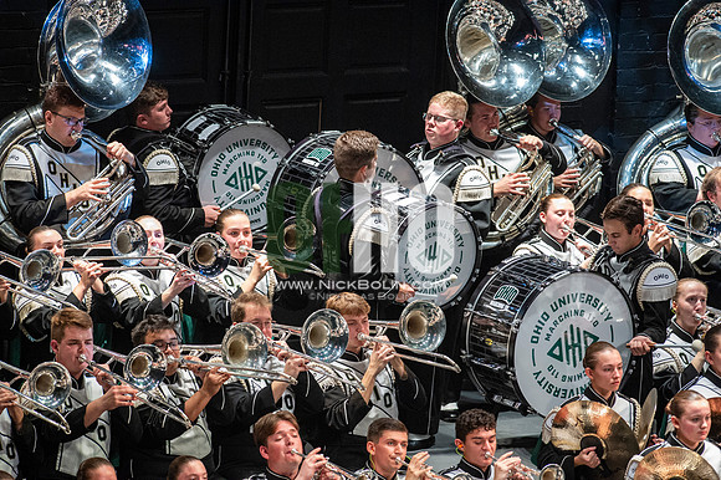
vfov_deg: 4.6
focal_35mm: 300
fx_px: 6005
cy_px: 240
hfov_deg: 6.9
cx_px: 360
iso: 5000
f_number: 5.6
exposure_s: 1/400
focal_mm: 300
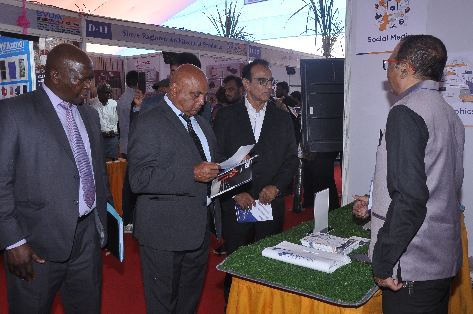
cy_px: 157
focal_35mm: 33
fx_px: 433
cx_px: 236
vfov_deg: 39.9
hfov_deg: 57.3
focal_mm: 22
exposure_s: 1/100
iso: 640
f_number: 7.1
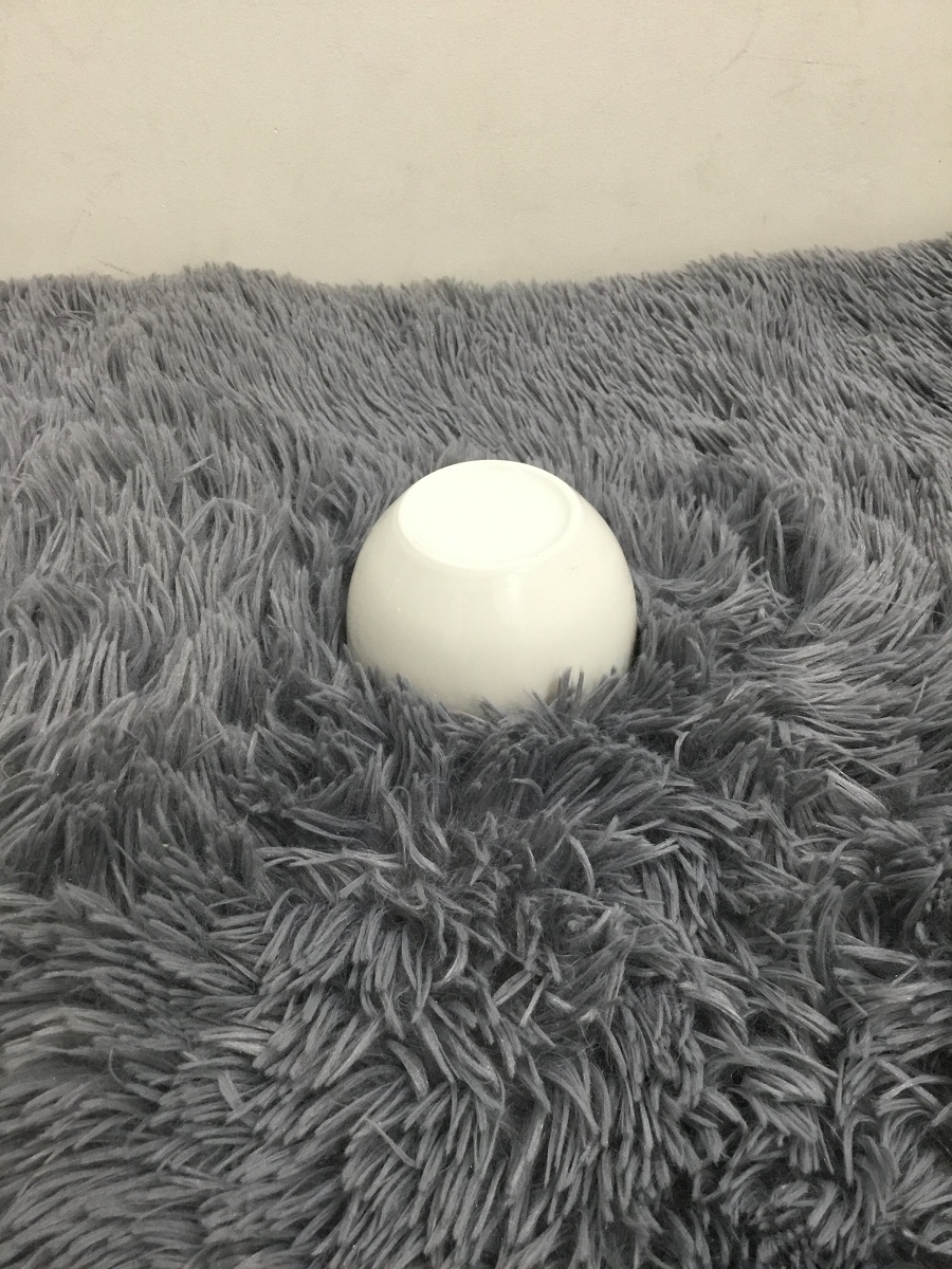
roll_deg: +1.5
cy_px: 634
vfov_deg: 58.4
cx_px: 476
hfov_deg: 45.4
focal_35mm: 31
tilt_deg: -40.6
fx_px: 1137
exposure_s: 1/33
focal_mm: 3.3
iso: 125
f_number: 2.4
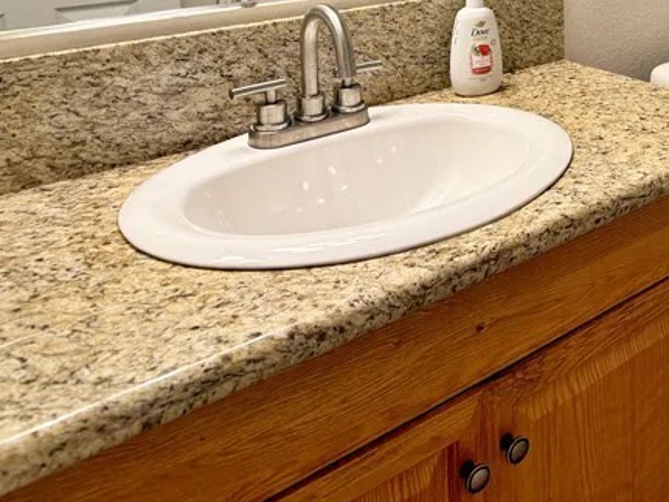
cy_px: -50
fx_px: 1101
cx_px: 658
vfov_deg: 24.0
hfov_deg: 31.4
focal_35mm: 57
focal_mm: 6.76
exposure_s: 1/120
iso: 125
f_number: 1.78
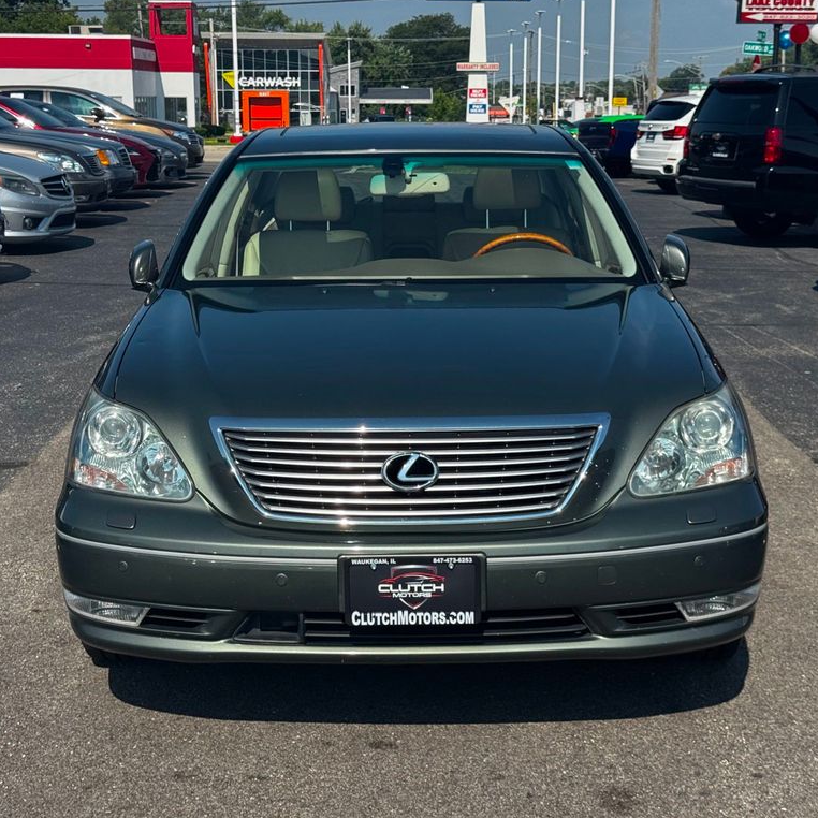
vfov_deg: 30.0
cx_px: 409
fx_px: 1524
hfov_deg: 30.0
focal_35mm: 57
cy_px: 407
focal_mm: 6.76
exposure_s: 1/4608
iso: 64
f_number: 1.78
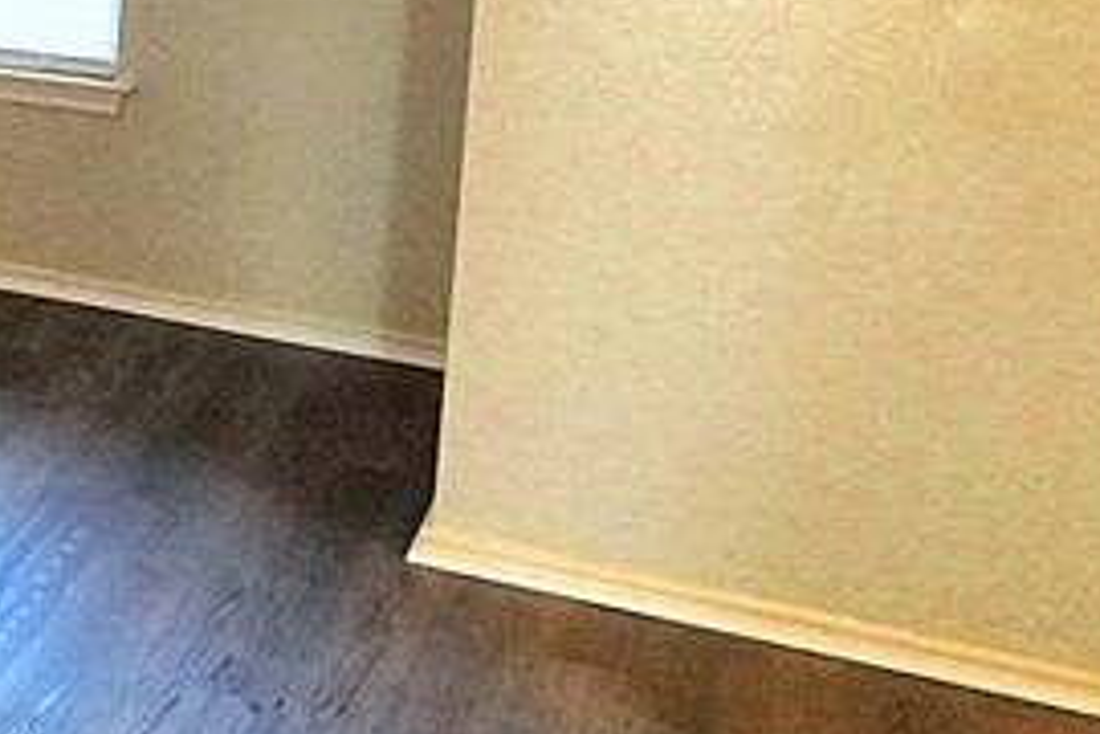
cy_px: -179
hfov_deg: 18.5
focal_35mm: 72
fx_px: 2200
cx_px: -1092
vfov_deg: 17.9
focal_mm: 12
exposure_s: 1/160
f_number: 4
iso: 2500
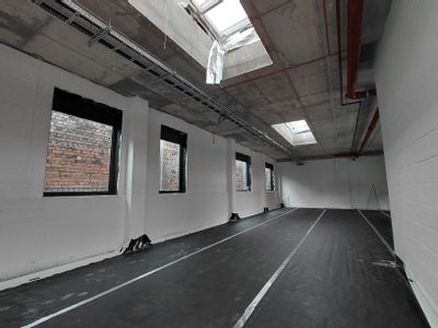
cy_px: 164
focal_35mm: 16
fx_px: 202
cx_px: 219
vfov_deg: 78.1
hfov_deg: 94.5
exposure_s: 1/100
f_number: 2.2
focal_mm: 1.64
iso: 50
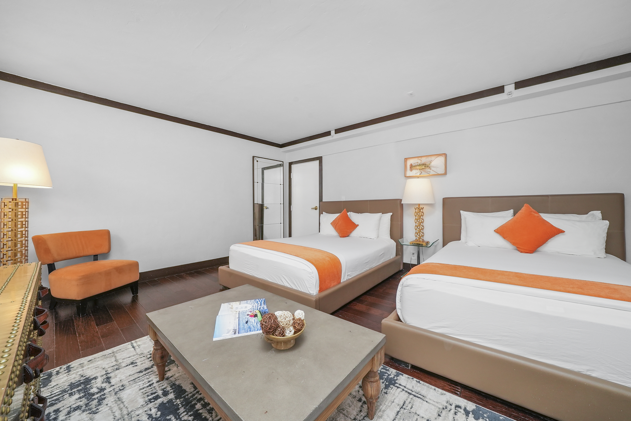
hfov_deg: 112.6
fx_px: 210
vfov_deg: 90.1
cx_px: 316
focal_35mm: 12
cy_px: 210
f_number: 11
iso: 2000
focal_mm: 12
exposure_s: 1/6
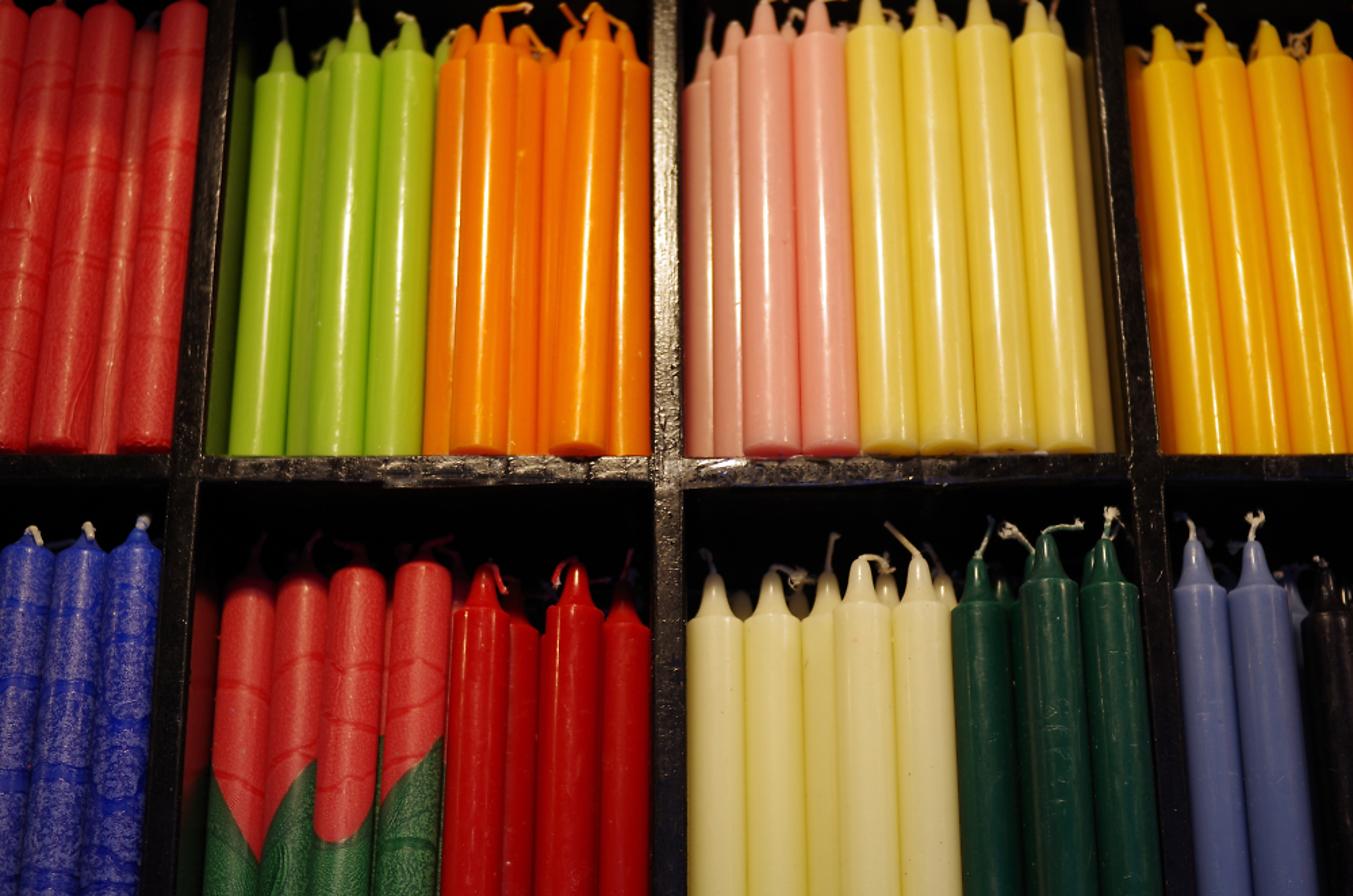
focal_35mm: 60
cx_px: 676
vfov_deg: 22.5
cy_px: 448
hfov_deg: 33.5
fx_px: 2250
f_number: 2.8
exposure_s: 1/125
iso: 200
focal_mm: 40
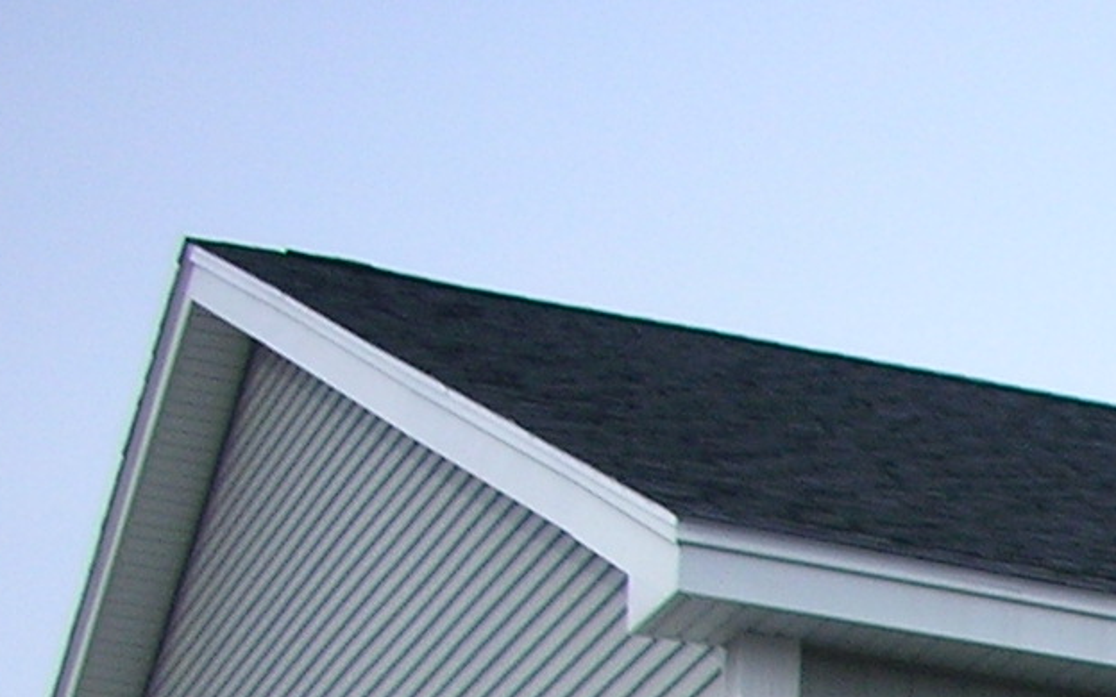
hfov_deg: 12.2
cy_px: 1523
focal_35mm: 154
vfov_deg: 8.0
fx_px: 4684
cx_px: 2148
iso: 50
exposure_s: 1/72.1
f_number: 8.5
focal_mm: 5.8
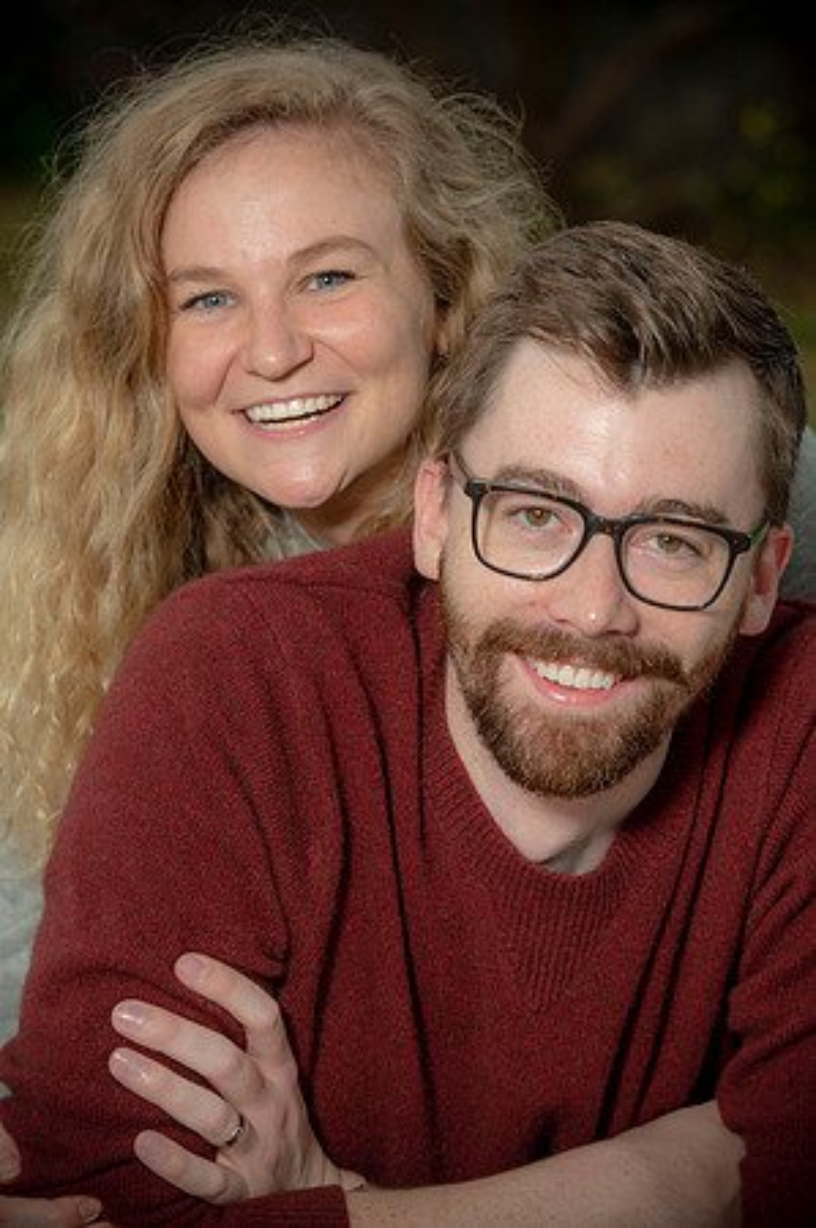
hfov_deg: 8.6
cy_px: 614
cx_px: 408
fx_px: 5452
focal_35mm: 160
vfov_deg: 12.9
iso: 160
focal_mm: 160
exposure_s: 1/200
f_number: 6.3
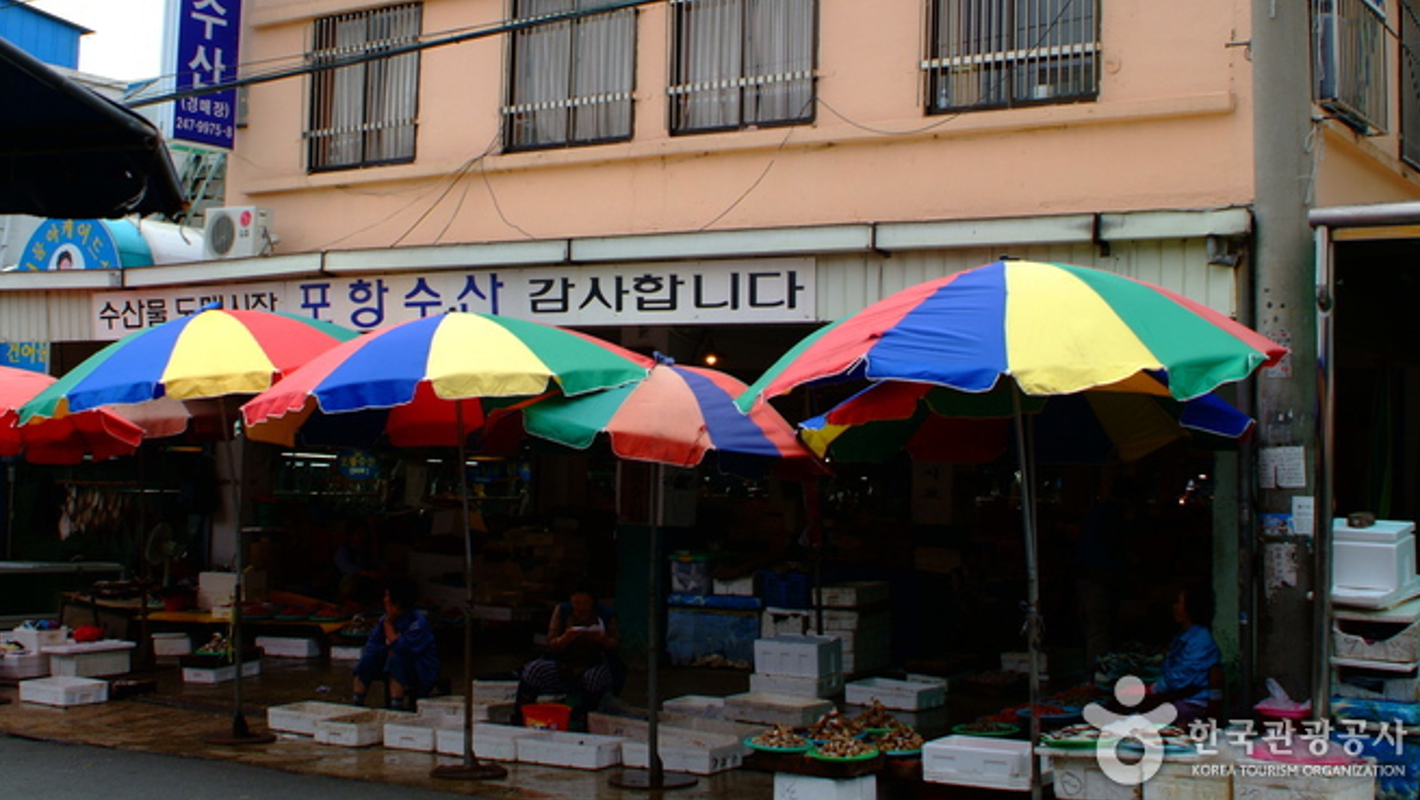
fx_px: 1770
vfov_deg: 25.4
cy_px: 308
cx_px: 682
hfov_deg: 43.7
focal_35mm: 47
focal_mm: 28
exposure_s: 1/180
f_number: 6.7
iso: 200
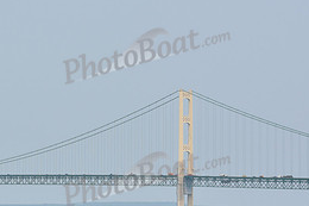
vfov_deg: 7.9
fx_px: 1493
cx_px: 2
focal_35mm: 174
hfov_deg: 11.7
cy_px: 132
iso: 250
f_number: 8
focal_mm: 78
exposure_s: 1/1250
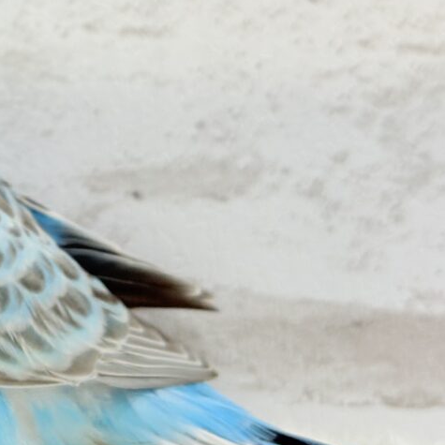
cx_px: -85
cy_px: 96
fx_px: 1687
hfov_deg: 14.6
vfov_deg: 14.9
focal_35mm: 116
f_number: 1.6
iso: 80
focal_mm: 5.96
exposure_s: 1/100
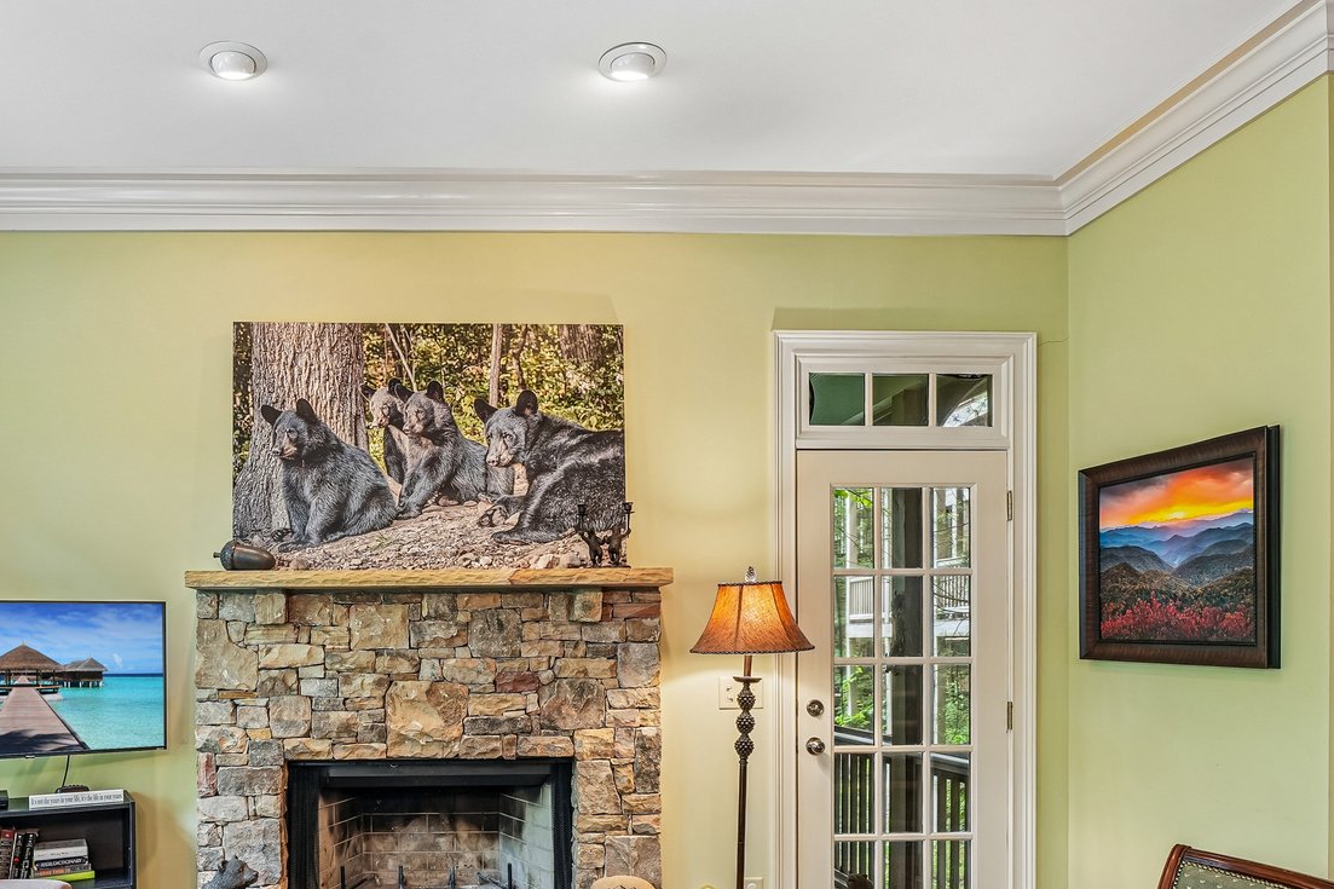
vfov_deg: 47.6
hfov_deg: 67.6
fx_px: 963
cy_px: 669
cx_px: 452
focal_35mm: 26
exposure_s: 1/6
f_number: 8
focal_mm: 14
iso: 320
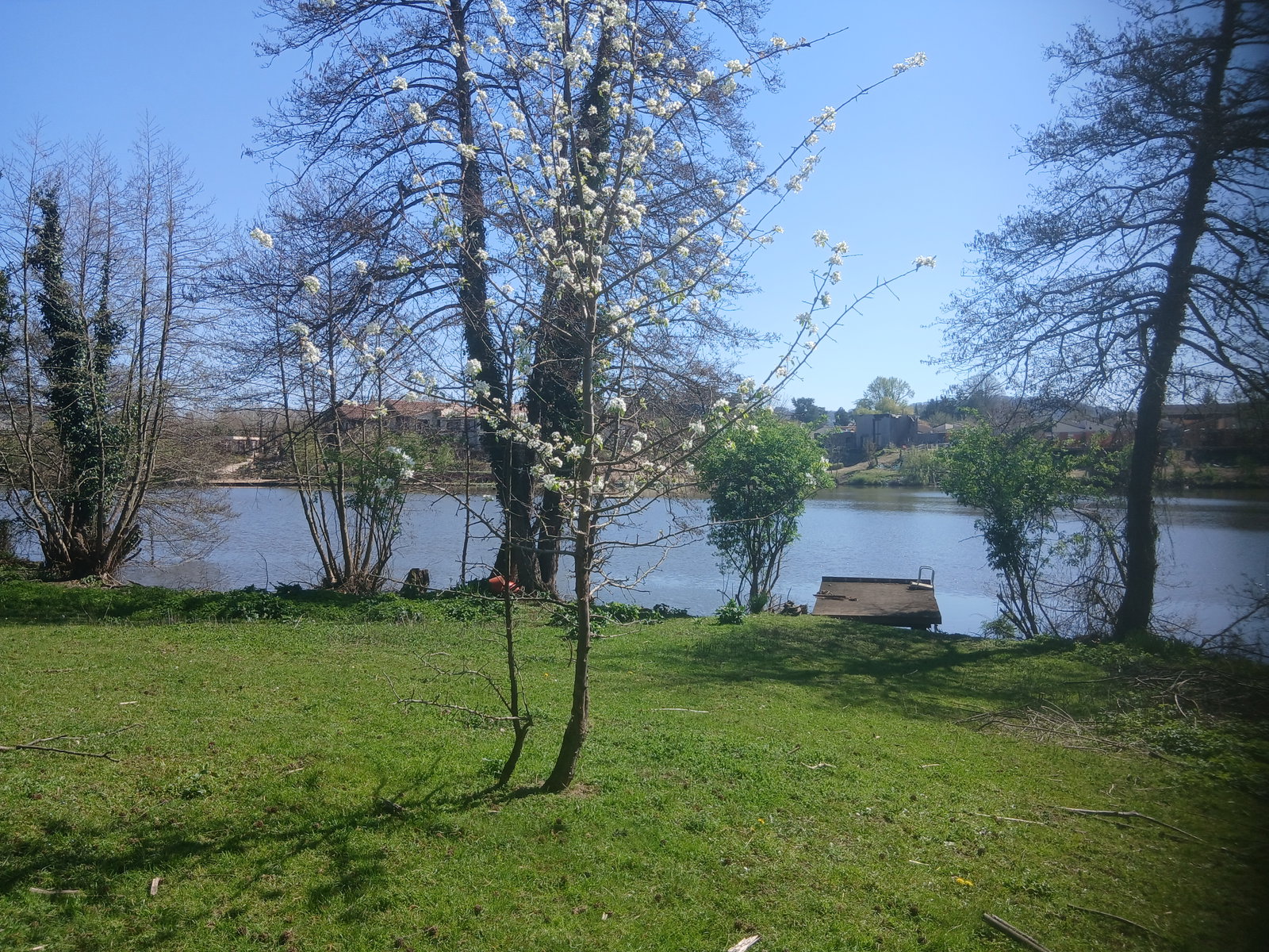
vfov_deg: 53.1
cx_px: 634
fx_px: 953
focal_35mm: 26
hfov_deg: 67.3
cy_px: 476
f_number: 1.8
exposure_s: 1/454
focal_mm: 3.98
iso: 20
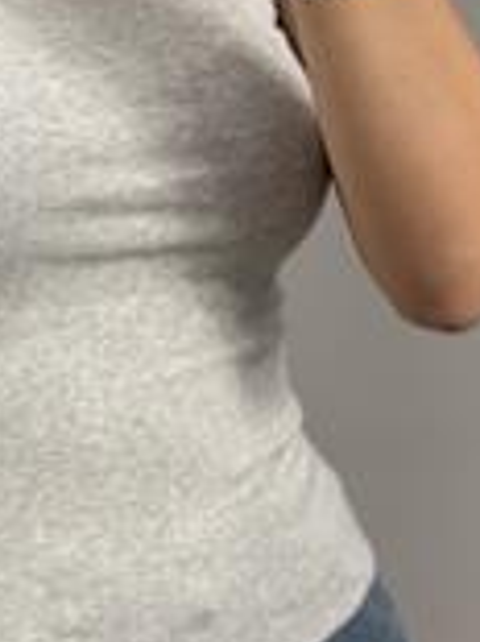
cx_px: -50
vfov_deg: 15.4
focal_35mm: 128
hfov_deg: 11.4
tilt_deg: -32.6
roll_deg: +6.0
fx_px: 2370
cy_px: 400
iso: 80
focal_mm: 6.86
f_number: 1.78
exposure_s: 1/141
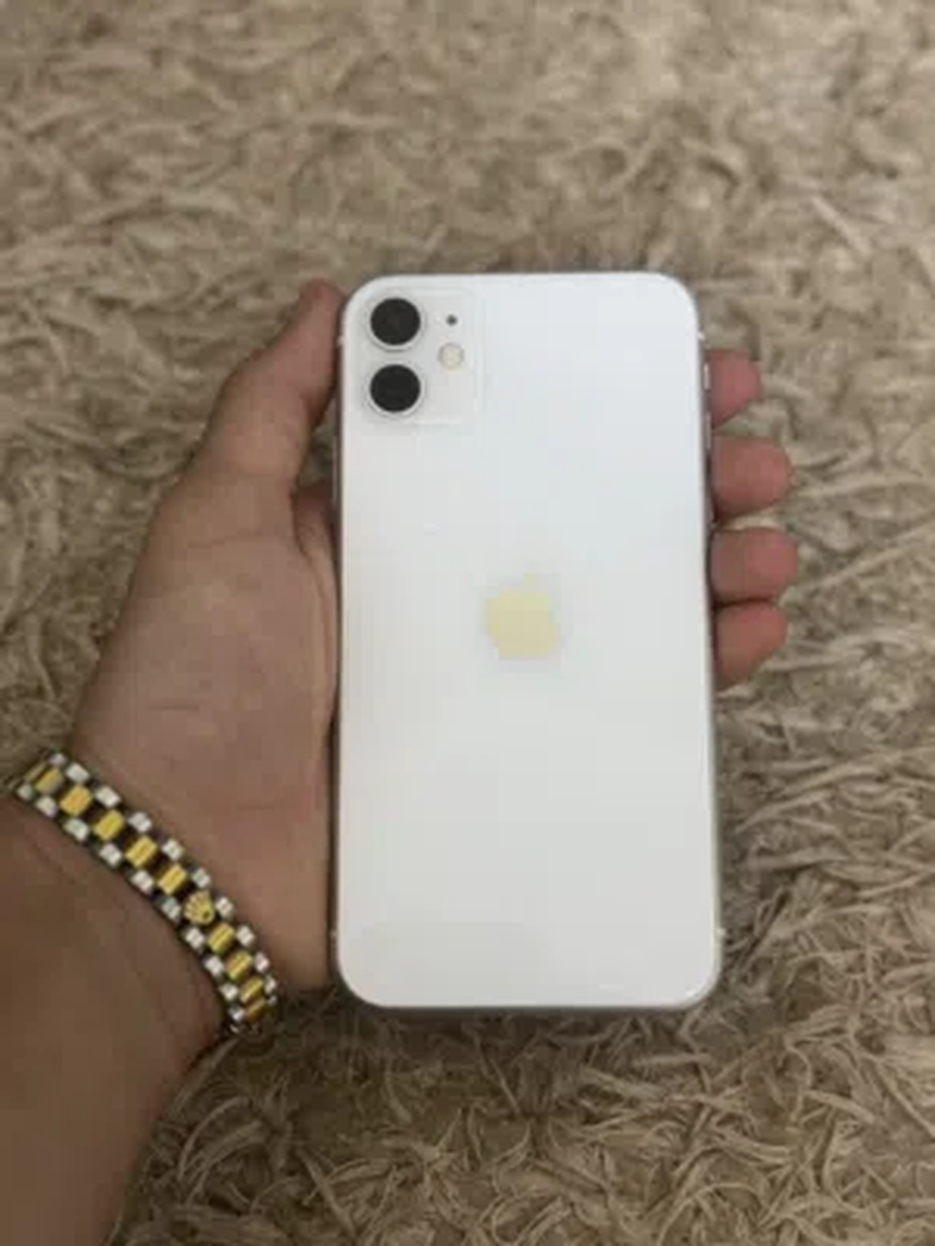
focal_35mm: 48
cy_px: 623
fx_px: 1729
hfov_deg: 30.3
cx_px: 468
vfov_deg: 39.7
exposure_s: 1/33
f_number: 1.78
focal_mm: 6.86
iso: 250
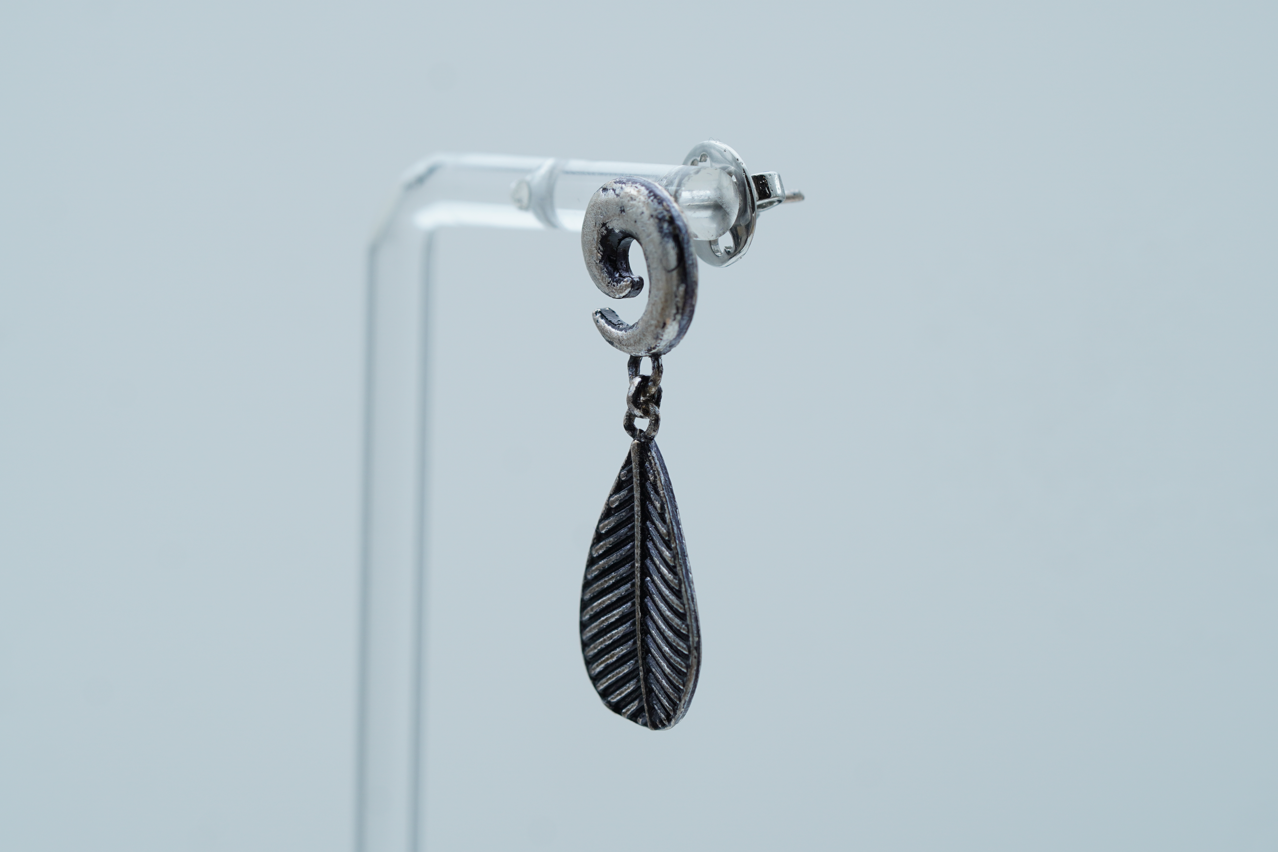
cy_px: 426
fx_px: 4792
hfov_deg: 15.2
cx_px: 639
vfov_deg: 10.2
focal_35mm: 135
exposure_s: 1/80
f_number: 5.6
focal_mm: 90
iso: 200
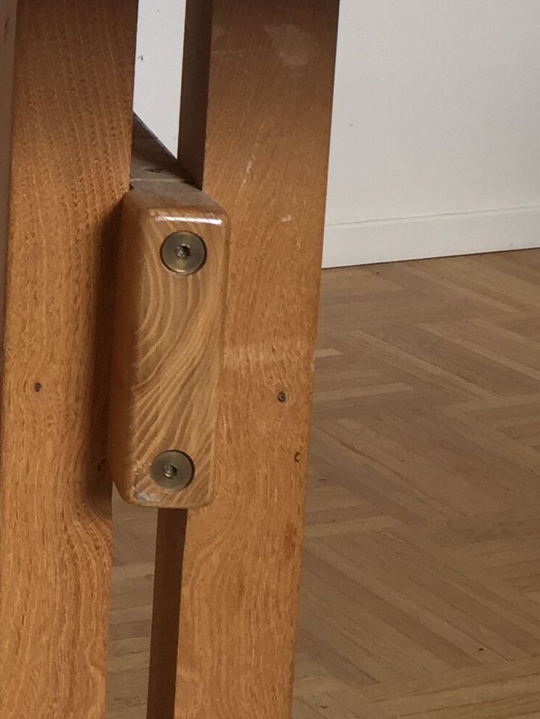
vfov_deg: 20.1
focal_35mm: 96
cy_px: 77
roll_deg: -0.2
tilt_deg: -10.0
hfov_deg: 14.2
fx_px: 1996
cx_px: -329
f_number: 2.2
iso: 32
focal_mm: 4.15
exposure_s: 1/50
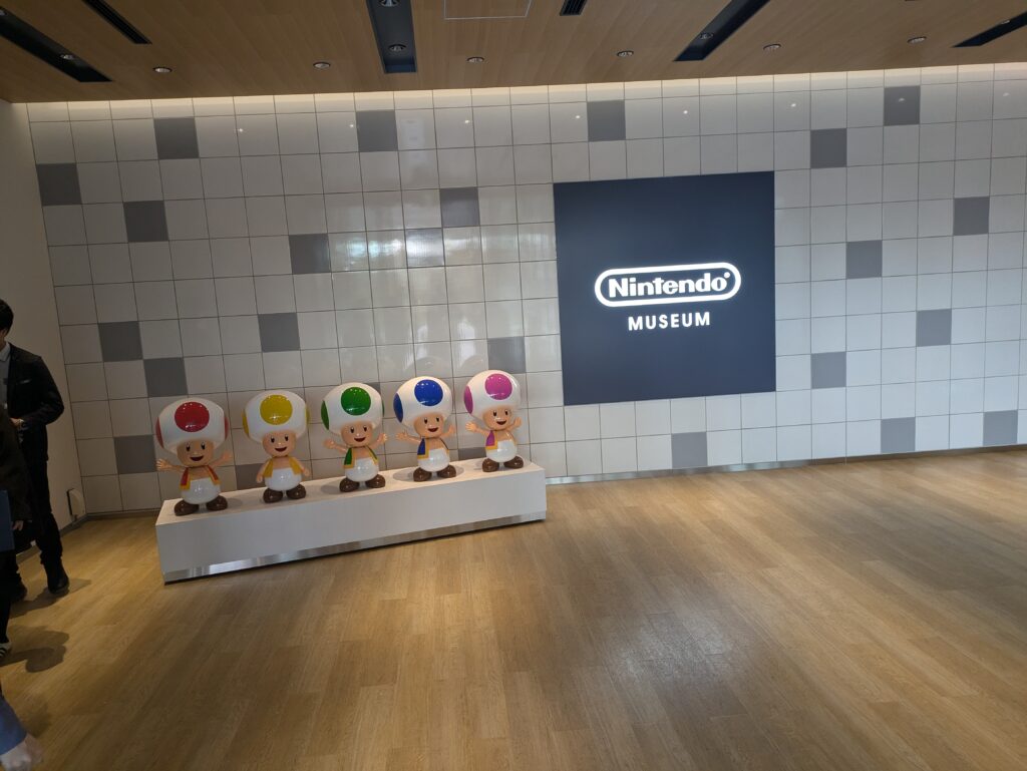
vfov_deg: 54.9
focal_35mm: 25
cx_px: 514
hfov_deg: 69.4
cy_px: 386
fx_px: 742
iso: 133
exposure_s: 1/249
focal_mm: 5.43
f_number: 1.89
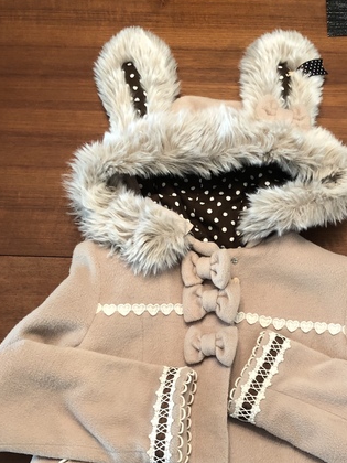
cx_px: 221
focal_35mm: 43
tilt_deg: -75.5
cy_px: 344
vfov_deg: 42.6
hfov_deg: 33.4
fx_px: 575
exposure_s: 1/15
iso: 64
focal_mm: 4
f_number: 1.8
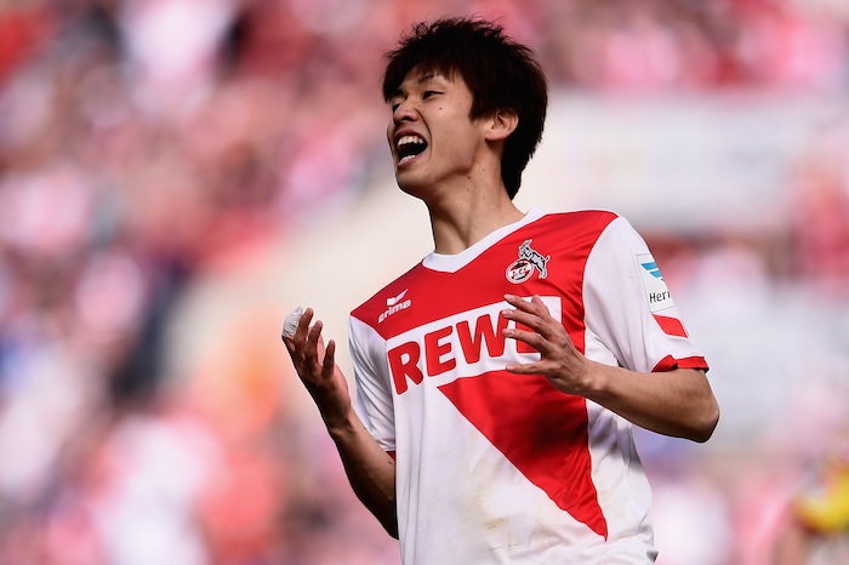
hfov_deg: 5.2
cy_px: 282
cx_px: 424
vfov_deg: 3.4
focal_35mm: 400
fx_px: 9428
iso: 200
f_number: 3.2
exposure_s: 1/2500
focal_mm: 400
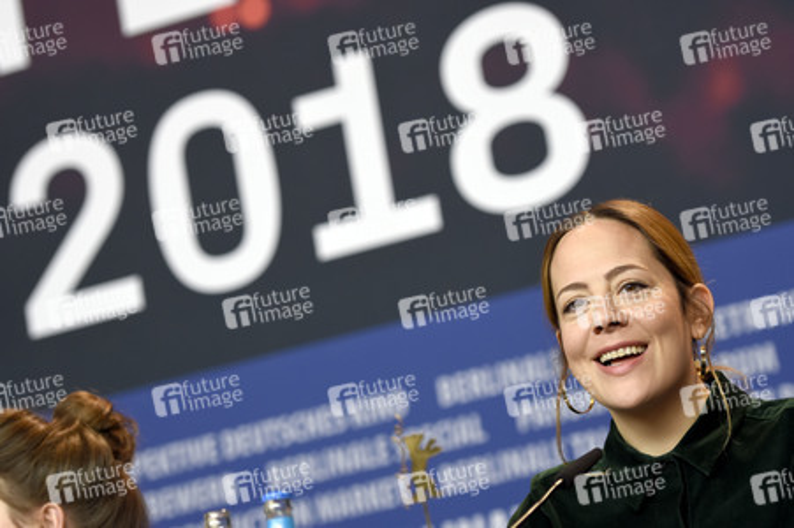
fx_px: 3835
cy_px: 264
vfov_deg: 7.9
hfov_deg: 11.8
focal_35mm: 174
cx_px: 397
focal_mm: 116
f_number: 2.8
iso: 640
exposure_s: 1/500
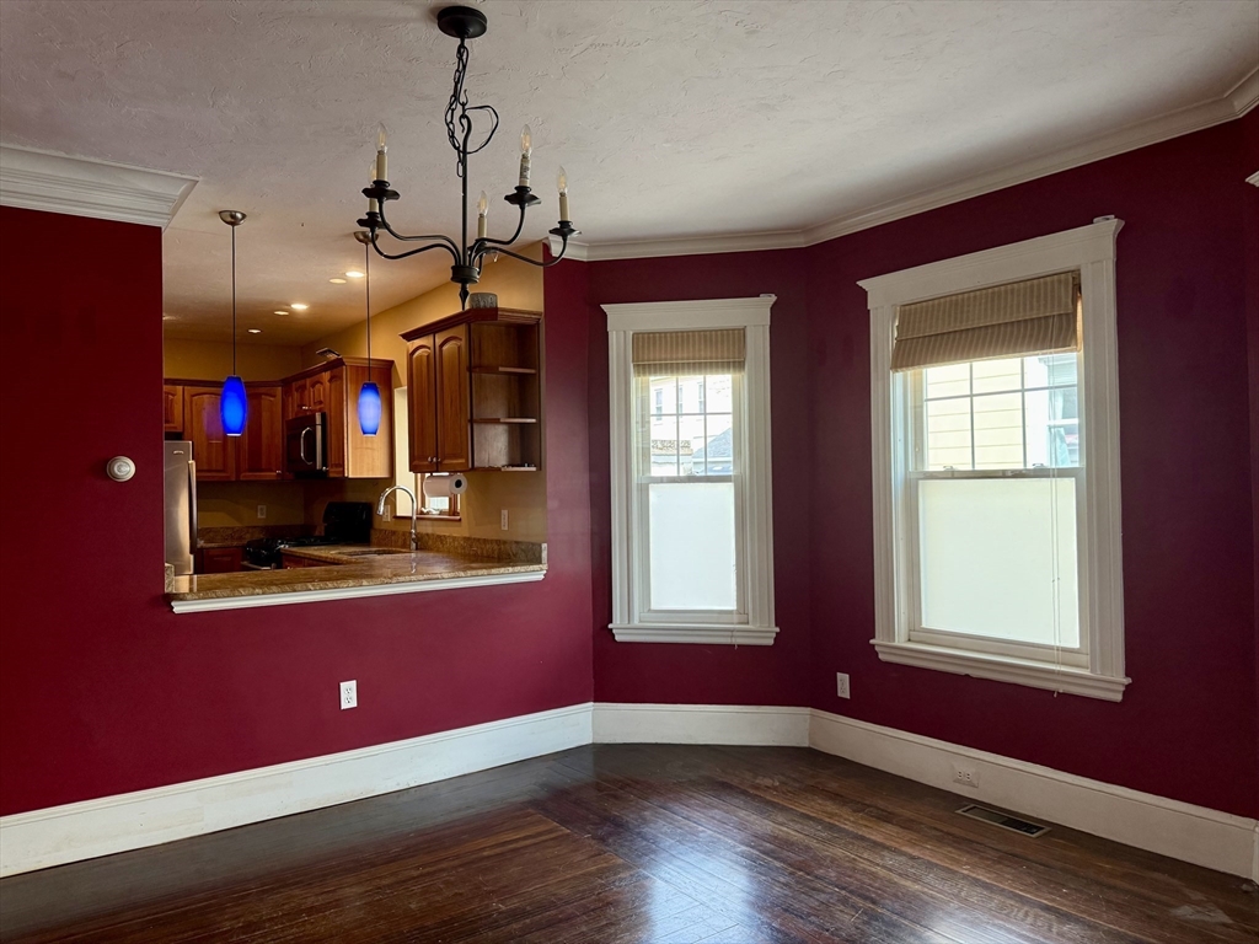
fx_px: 873
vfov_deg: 56.8
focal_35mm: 24
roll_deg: +0.6
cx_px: 630
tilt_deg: +0.6
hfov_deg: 71.6
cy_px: 472
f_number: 1.78
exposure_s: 1/120
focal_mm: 6.76
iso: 320
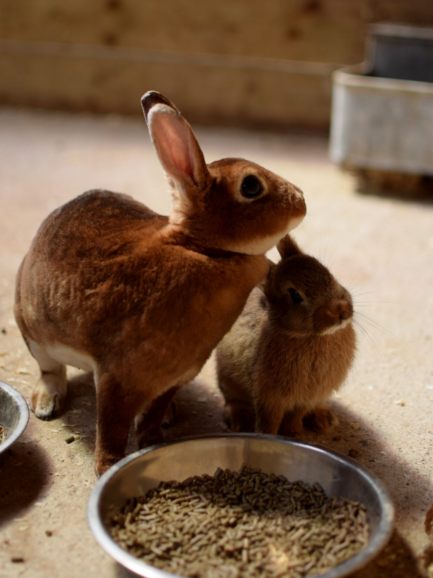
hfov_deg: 25.4
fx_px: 960
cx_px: 218
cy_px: 256
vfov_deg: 33.4
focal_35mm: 58
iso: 100
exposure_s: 1/1000
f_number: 1.8
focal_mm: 35
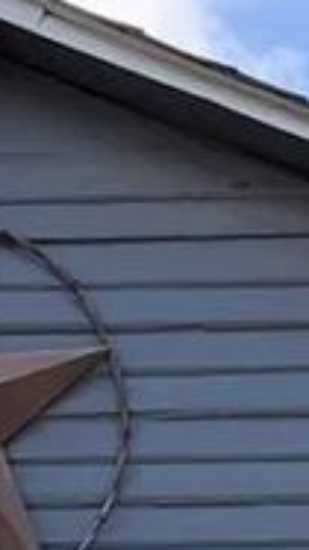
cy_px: 1437
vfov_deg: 9.6
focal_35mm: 191
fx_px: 2786
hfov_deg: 6.3
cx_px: -44
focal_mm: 6.76
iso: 100
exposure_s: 1/2169
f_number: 1.78
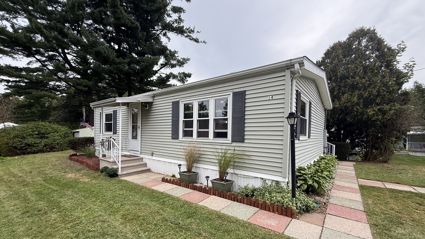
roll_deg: -1.2
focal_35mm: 16
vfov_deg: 66.7
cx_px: 209
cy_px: 138
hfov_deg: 99.4
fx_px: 180
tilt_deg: +0.2
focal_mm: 2.22
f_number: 2.2
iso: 50
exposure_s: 1/233
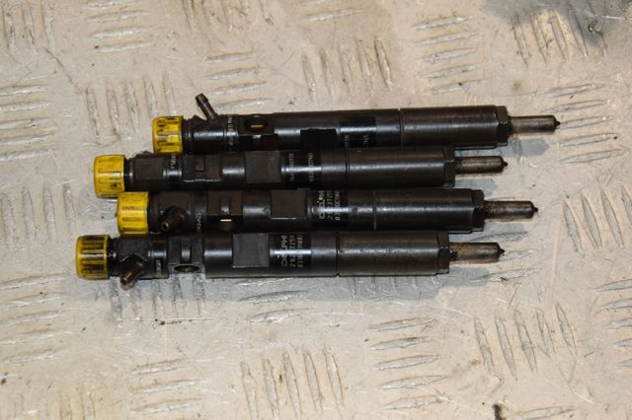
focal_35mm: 93
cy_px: 210
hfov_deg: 21.9
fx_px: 1632
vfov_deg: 14.7
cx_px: 316
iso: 800
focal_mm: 62
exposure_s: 1/200
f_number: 7.1
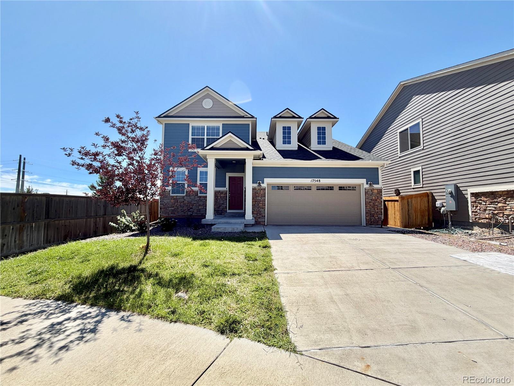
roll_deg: +0.1
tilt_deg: +4.0
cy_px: 193
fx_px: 208
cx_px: 257
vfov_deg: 85.7
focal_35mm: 14
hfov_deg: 102.1
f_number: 2.2
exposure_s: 1/888
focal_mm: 2.22
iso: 20
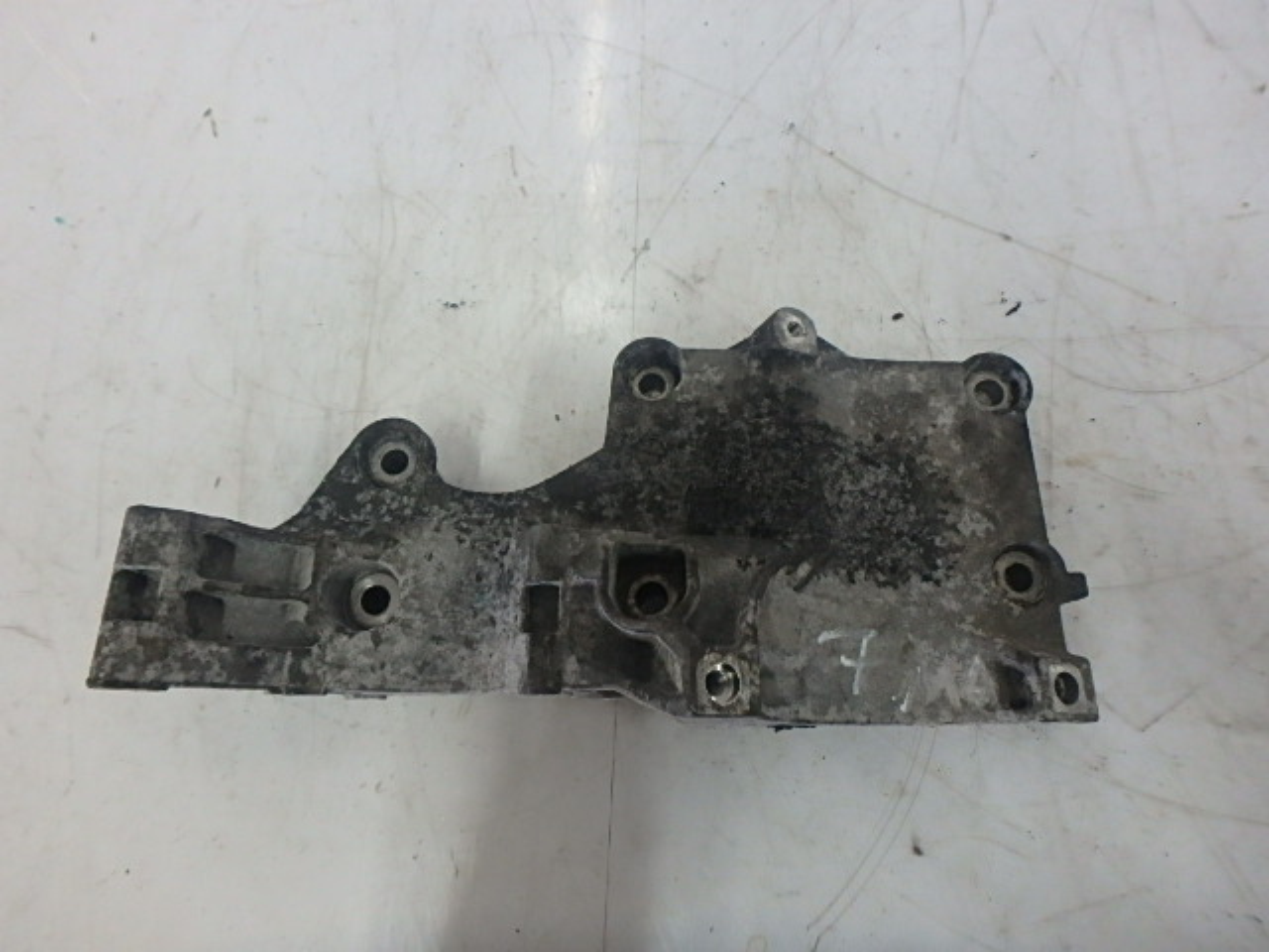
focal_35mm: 21
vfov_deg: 63.4
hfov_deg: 79.0
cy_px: 476
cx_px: 634
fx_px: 770
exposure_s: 1/30
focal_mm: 3.7
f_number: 3.5
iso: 400
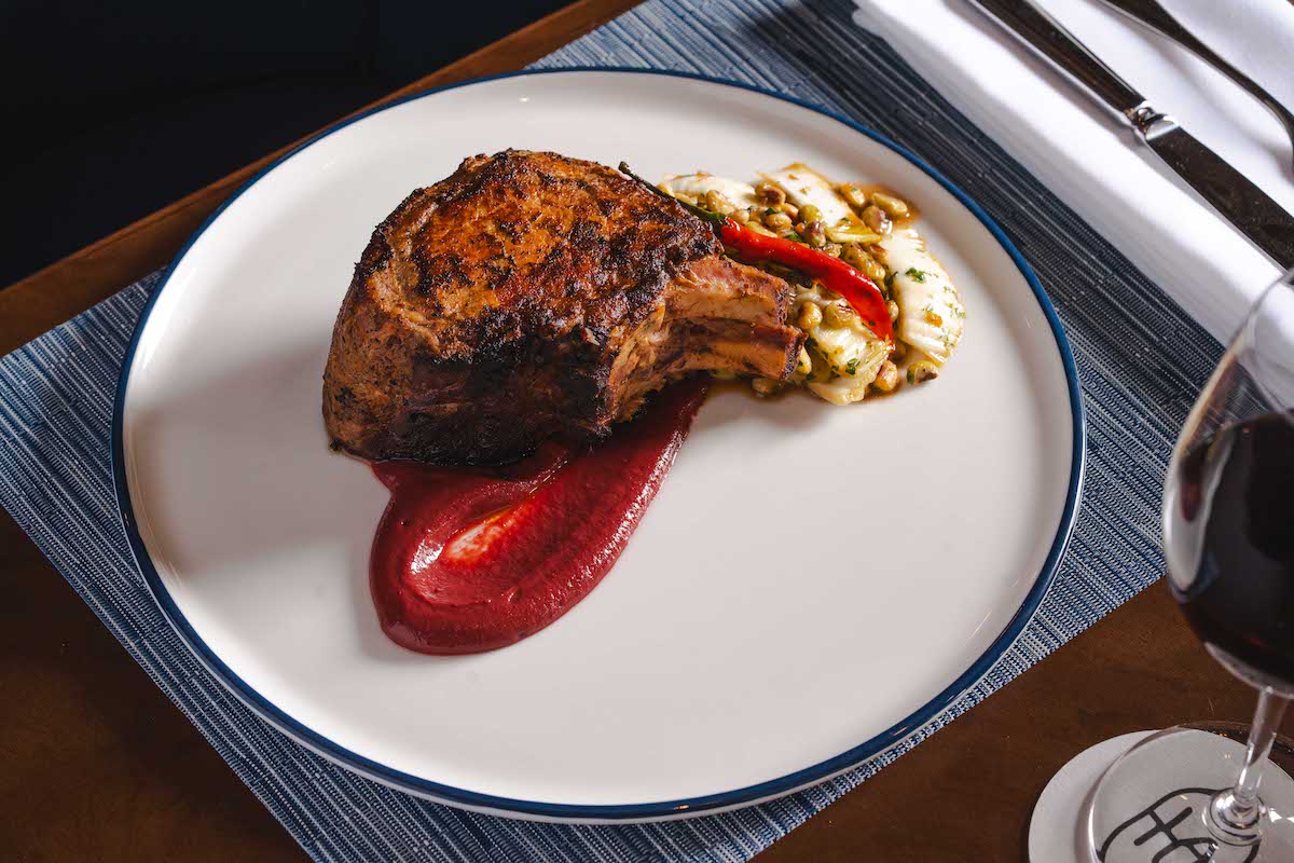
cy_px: 432
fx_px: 3235
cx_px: 647
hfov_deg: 22.6
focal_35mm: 90
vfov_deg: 15.2
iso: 800
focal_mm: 90
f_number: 8
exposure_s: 1/200
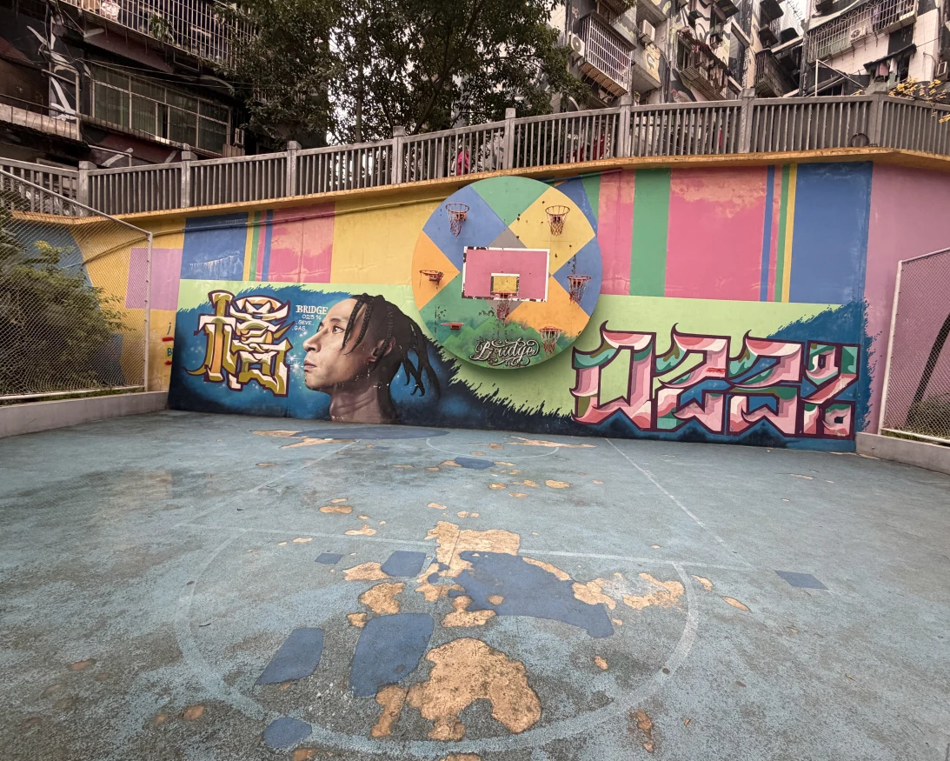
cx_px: 500
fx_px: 422
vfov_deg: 84.1
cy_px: 384
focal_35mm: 15
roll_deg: -2.9
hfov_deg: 96.7
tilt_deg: -2.7
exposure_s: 1/121
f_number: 2.2
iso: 250
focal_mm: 2.22
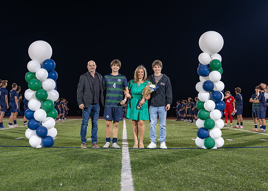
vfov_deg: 25.2
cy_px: 100
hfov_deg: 34.8
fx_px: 427
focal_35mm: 56
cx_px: 134
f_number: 2
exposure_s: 1/500
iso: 1250
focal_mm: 50
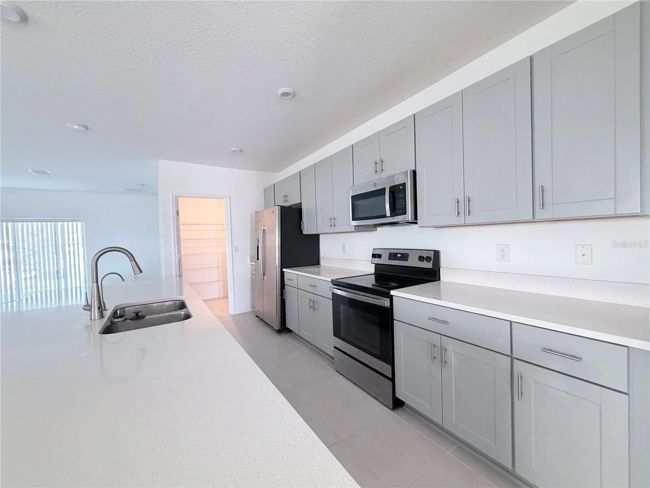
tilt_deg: -1.5
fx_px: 263
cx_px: 325
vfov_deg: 85.7
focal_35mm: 14
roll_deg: +2.1
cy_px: 244
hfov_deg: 102.1
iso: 320
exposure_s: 1/60
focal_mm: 2.22
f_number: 2.2
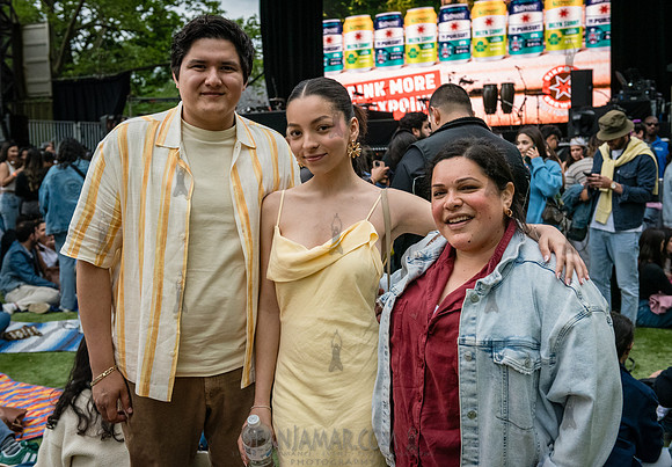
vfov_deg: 31.9
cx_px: 322
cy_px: 234
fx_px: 817
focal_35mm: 43
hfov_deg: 44.7
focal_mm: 42
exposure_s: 1/3200
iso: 4000
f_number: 4.5
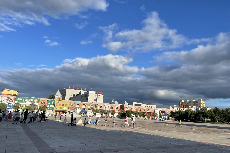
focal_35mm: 28
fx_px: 179
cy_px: 82
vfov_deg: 46.4
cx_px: 118
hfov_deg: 65.5
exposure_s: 1/3559
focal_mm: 5.1
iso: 32
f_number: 1.6
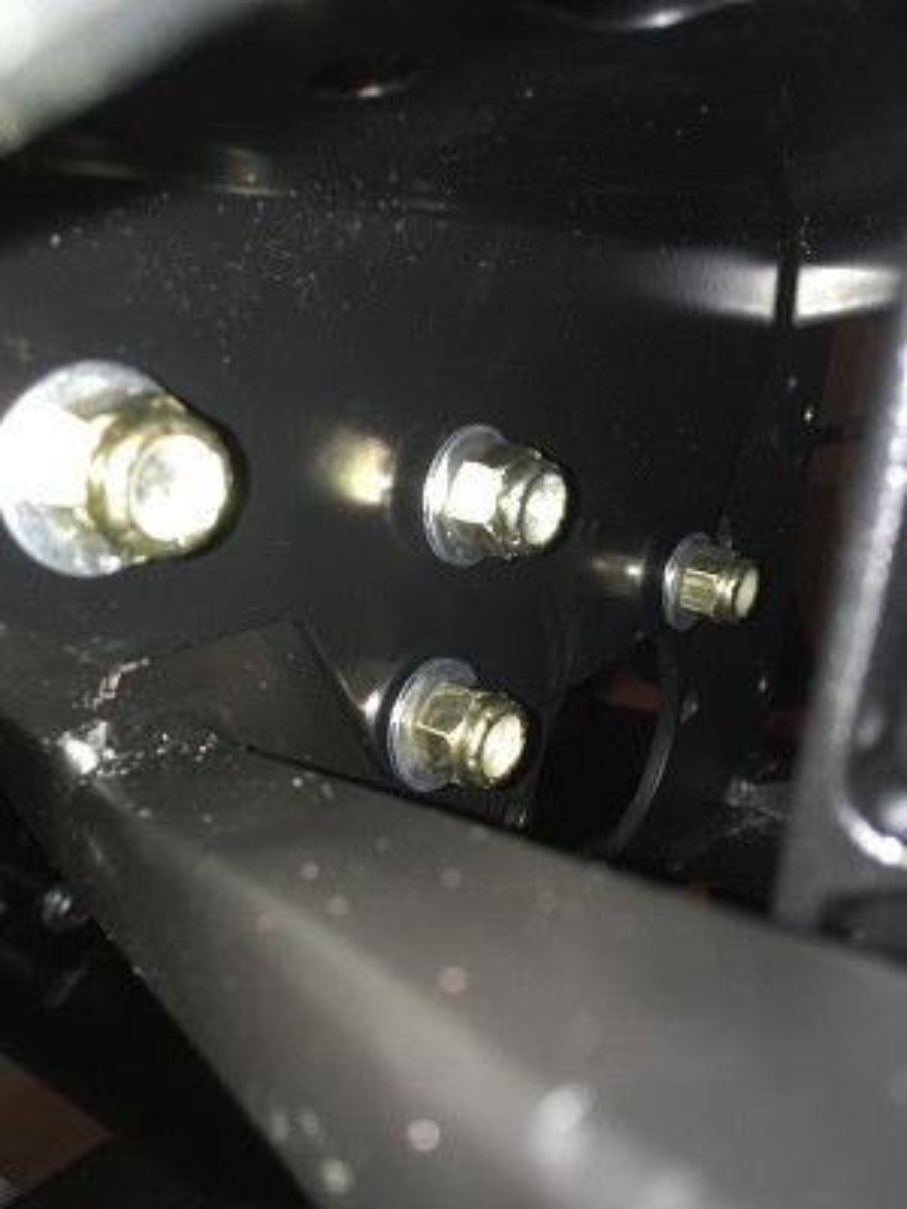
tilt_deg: -13.8
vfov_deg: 61.7
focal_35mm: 29
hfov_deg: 48.2
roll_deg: +3.1
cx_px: 454
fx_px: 1013
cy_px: 604
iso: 25
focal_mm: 4.15
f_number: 2.2
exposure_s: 1/17
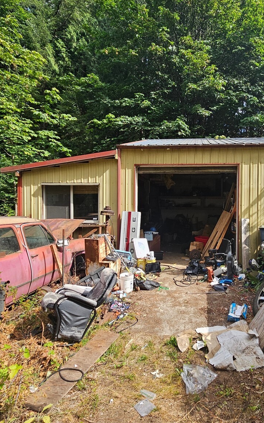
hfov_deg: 60.6
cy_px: 212
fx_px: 219
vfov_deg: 88.0
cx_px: 178
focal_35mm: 19
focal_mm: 2.2
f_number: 2.2
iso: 64
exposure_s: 1/827
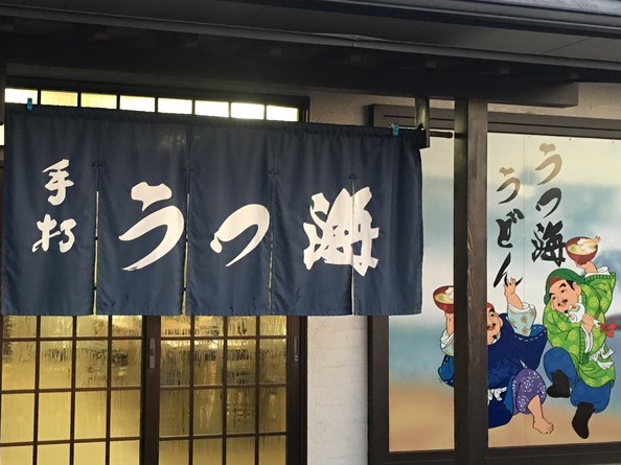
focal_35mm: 50
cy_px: 211
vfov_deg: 29.1
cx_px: 191
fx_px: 897
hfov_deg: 37.6
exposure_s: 1/10
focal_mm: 4.15
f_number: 2.2
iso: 80
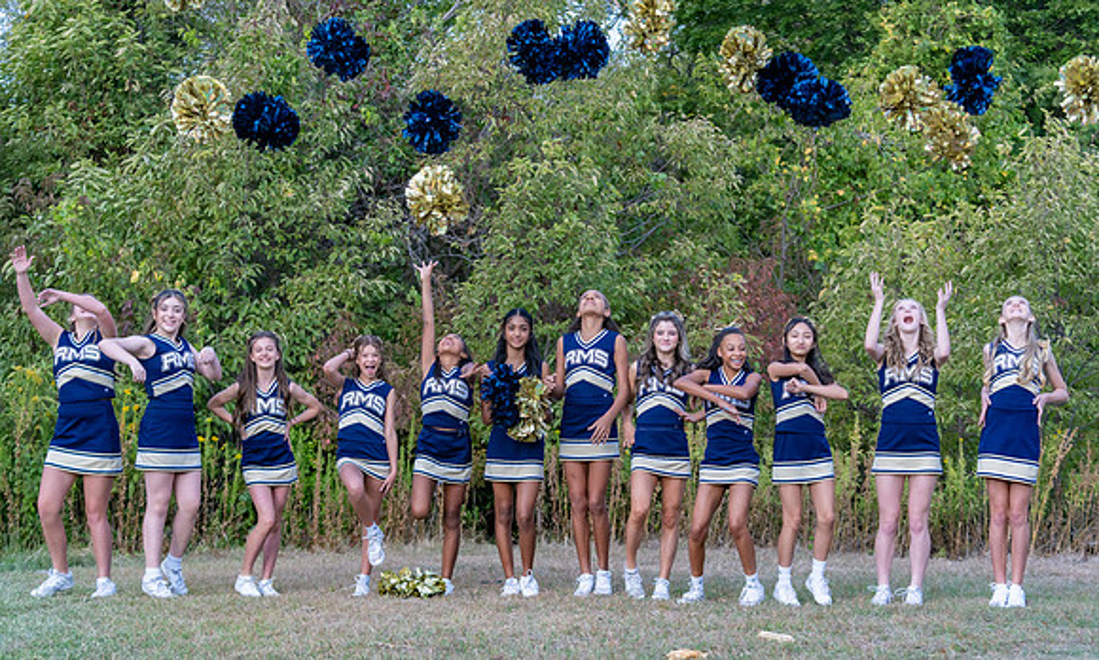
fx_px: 2223
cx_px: 553
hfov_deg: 27.8
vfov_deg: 16.9
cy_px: 369
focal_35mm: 75
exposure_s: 1/1250
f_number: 3.2
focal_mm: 70
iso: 400
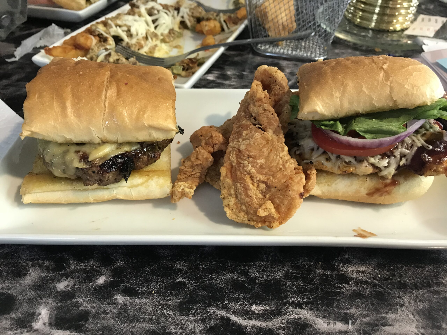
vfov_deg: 49.7
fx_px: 362
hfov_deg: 63.4
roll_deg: -2.1
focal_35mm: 28
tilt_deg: -40.1
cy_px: 168
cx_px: 224
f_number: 1.8
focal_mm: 3.99
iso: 64
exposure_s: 1/15
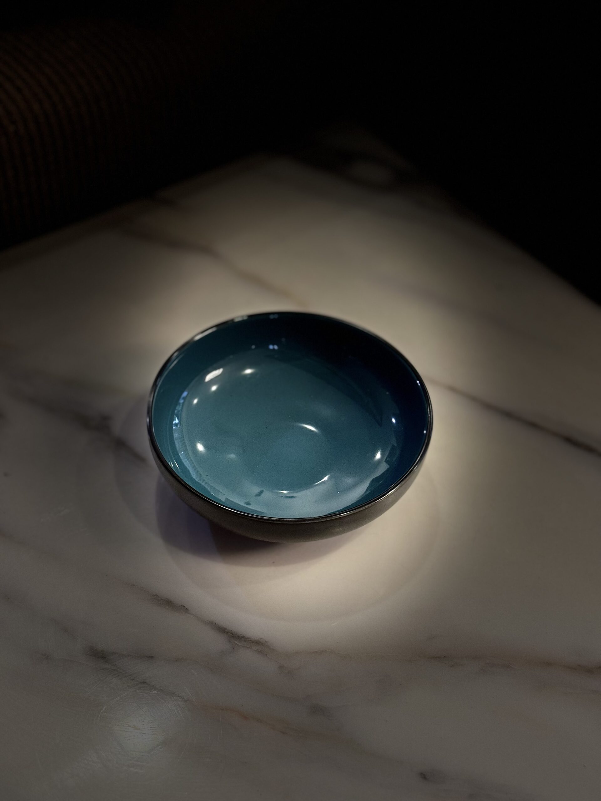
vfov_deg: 39.7
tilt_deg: -47.3
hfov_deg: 30.3
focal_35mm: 48
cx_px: 300
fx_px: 1111
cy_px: 400
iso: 160
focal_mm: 6.86
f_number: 1.78
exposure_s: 1/60
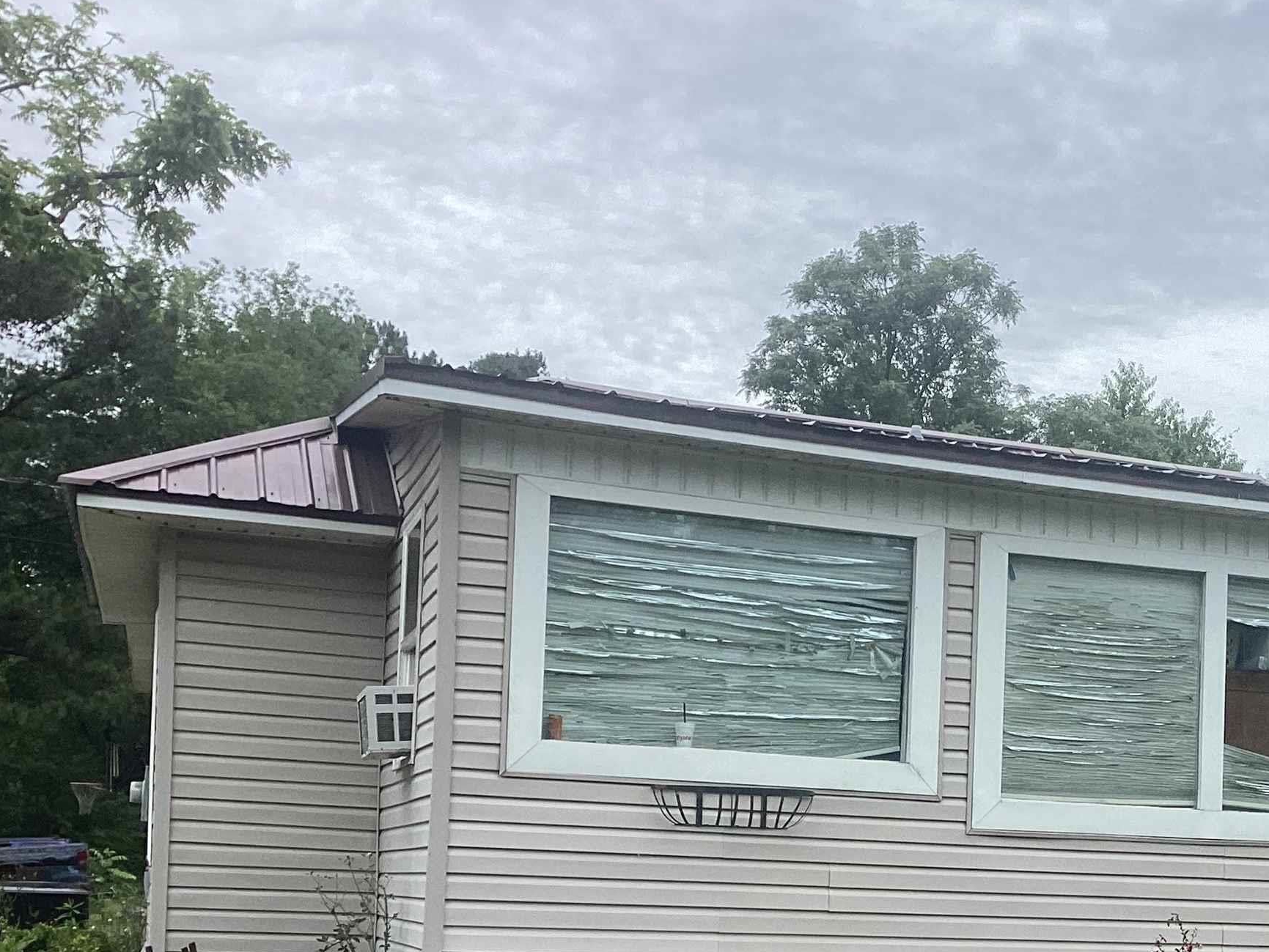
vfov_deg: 25.9
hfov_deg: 33.7
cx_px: 1053
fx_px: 2017
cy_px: 825
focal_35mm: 55
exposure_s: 1/702
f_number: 2.4
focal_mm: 3.3
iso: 25
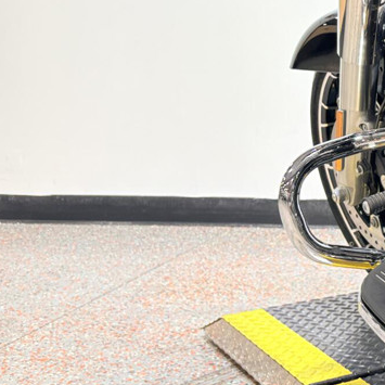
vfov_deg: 24.4
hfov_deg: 21.2
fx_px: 868
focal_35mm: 69
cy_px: 50
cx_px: 574
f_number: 1.6
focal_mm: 5.96
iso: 80
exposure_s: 1/120
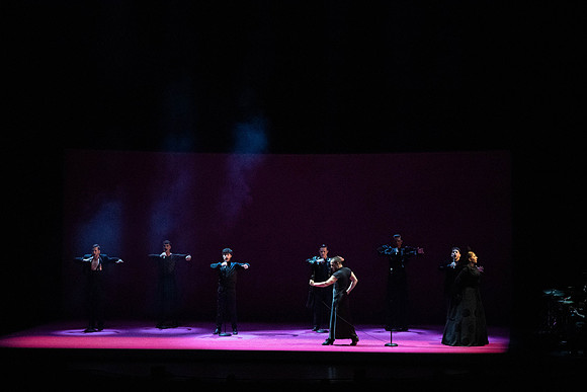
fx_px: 1745
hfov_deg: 19.1
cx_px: 294
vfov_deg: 12.8
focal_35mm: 107
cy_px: 196
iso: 25600
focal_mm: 107
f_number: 5
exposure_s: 1/320
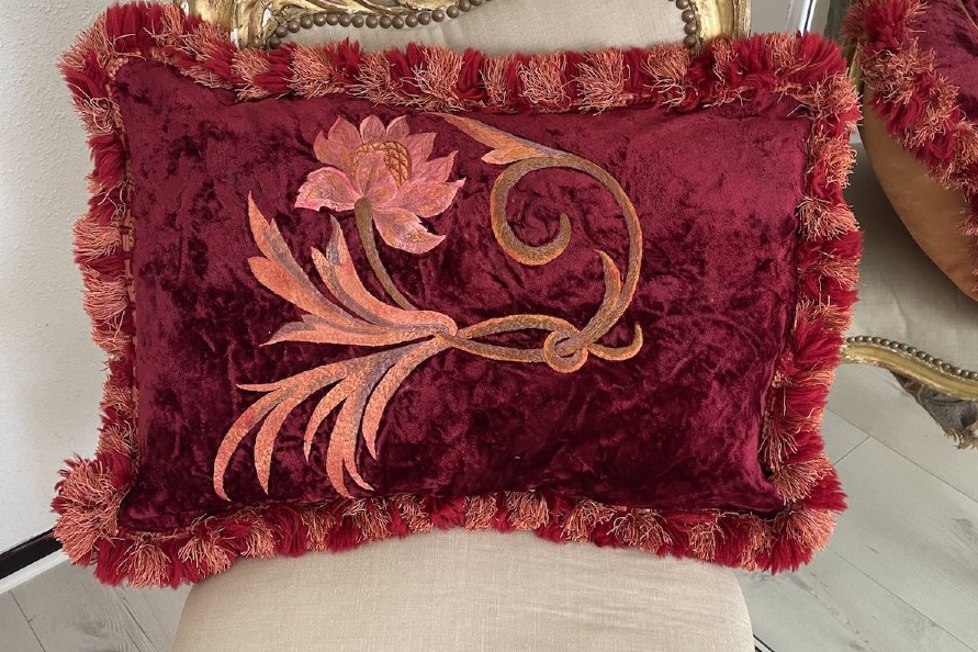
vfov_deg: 37.7
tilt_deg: -41.5
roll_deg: -1.9
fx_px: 951
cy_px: 385
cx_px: 490
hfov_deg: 54.4
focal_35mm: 35
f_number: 1.6
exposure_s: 1/70
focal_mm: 5.1
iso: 125
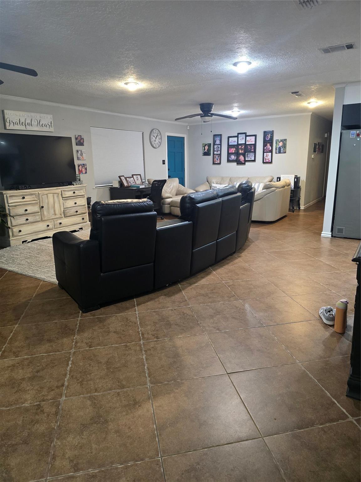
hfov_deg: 58.9
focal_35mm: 23
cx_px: 180
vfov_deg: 73.9
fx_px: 320
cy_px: 241
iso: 1000
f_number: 1.7
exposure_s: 1/60
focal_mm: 6.3
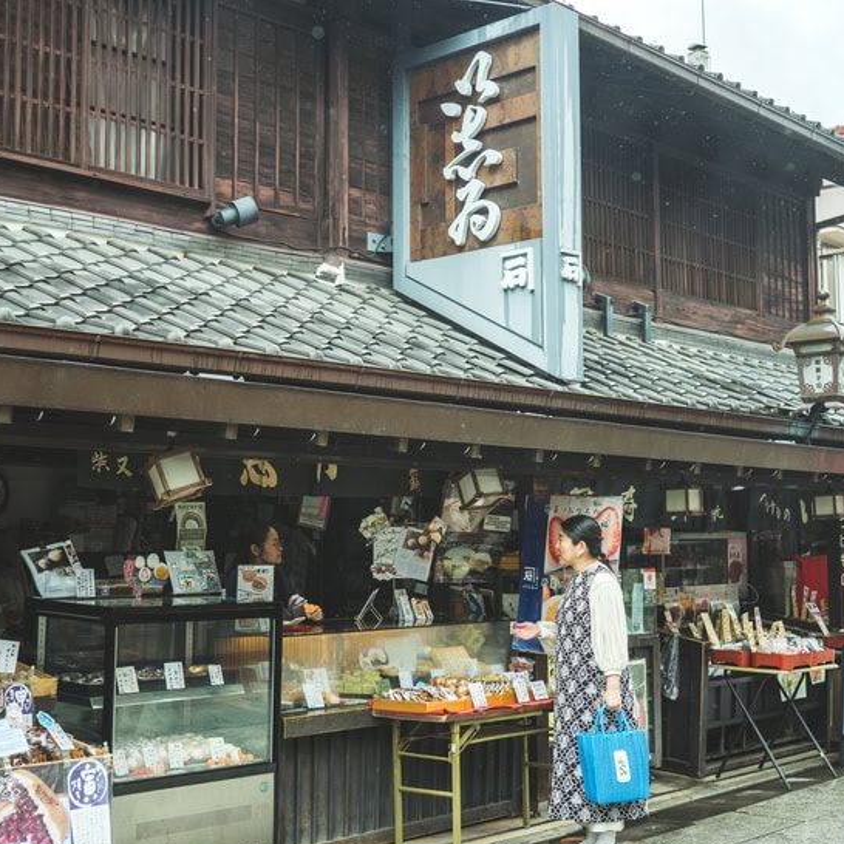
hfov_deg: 34.5
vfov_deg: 34.7
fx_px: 1352
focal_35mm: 49
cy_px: 462
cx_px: 315
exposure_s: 1/2000
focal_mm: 35
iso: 400
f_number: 3.2
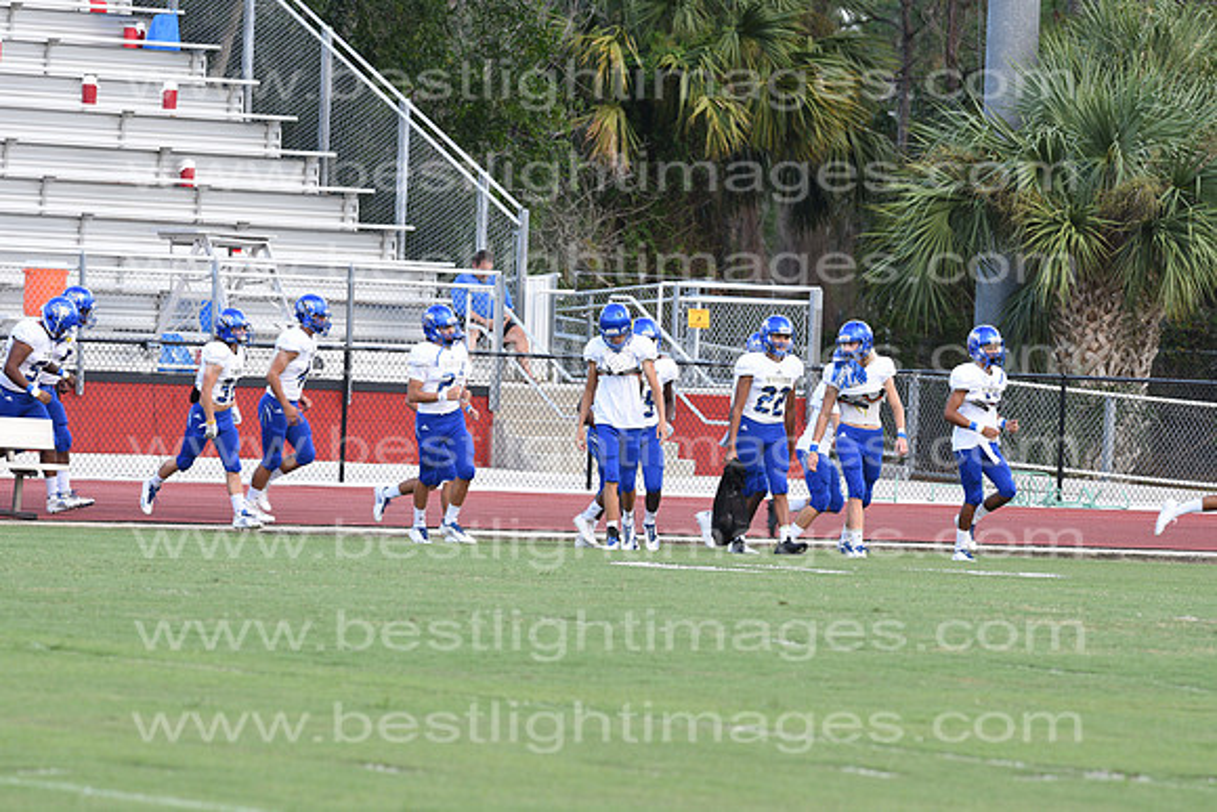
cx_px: 608
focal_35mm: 300
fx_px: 10144
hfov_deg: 6.9
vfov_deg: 4.6
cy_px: 406
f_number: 7.1
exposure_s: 1/200
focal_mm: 300
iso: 800
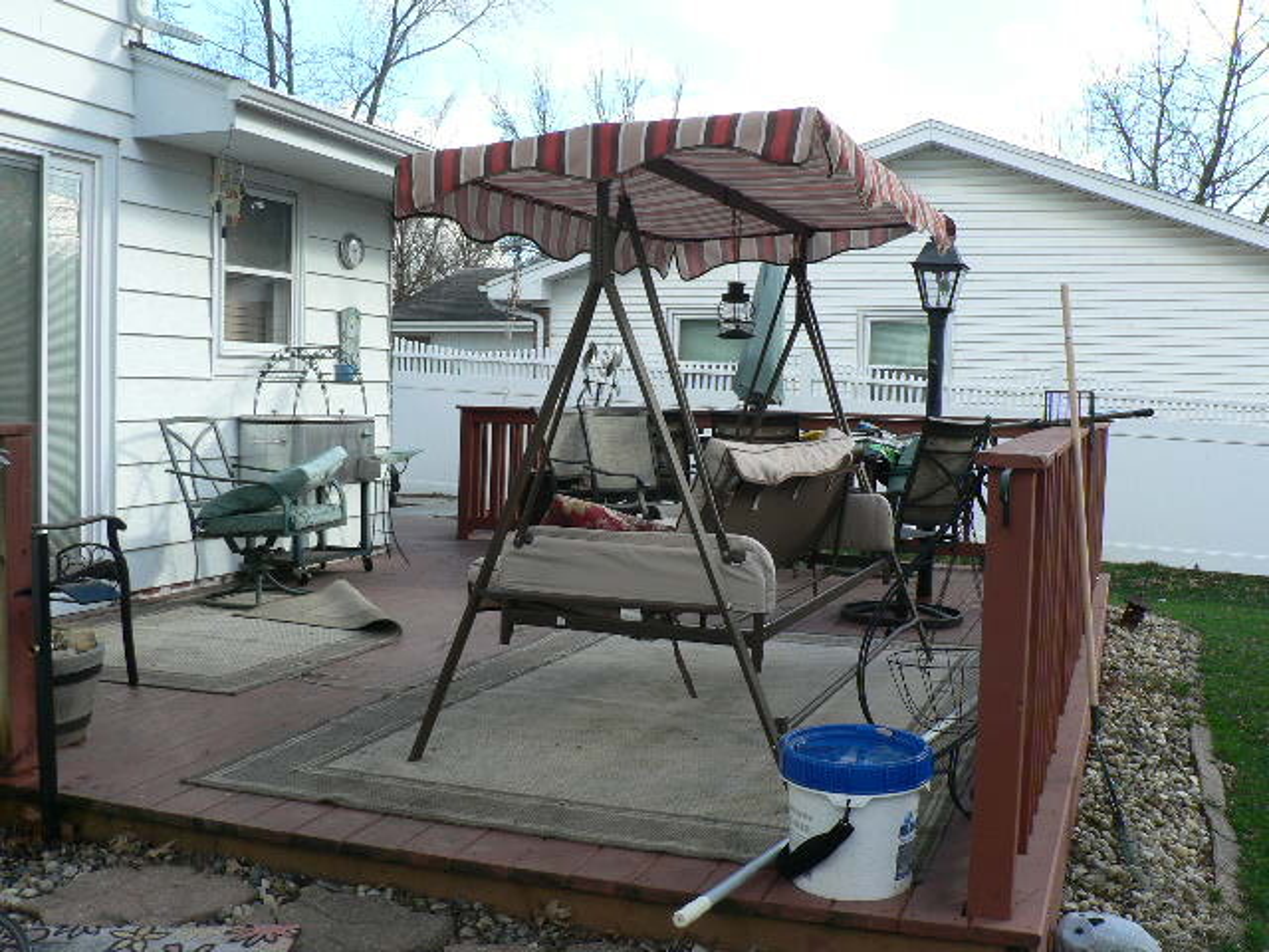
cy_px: 476
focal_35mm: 36
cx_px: 634
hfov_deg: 51.4
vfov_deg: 39.7
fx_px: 1320
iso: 80
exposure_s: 1/125
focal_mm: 6
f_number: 4
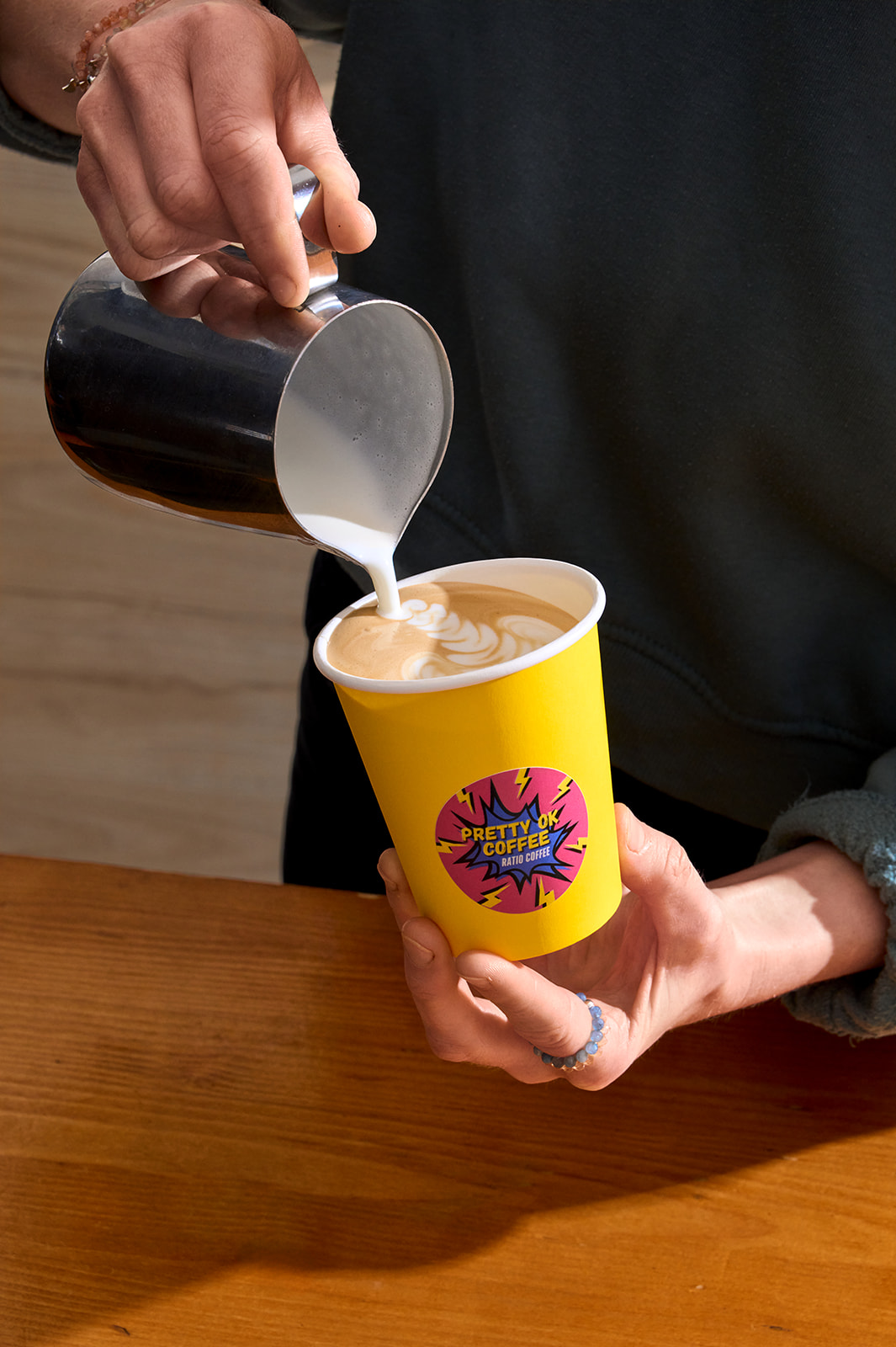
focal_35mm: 75
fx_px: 2803
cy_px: 674
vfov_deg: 27.0
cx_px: 448
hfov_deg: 18.2
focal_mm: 75
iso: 1000
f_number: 14
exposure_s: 1/125
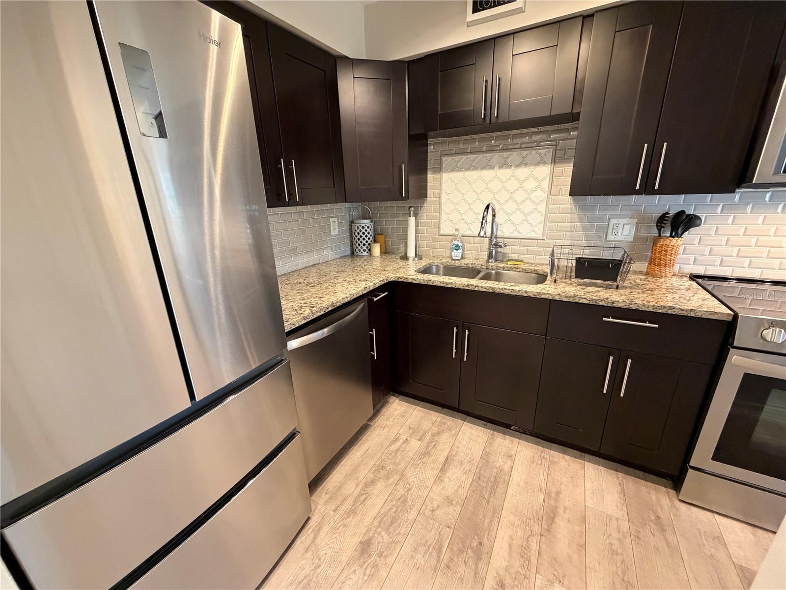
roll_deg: +1.8
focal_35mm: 14
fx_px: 318
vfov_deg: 85.7
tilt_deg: -18.5
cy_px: 295
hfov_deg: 102.1
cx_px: 393
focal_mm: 2.22
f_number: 2.2
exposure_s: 1/60
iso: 640
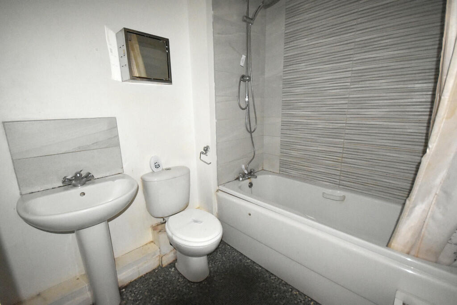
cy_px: 152
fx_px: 190
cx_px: 228
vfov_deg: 77.3
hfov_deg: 100.4
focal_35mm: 15
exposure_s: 1/60
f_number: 4
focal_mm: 10
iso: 5600
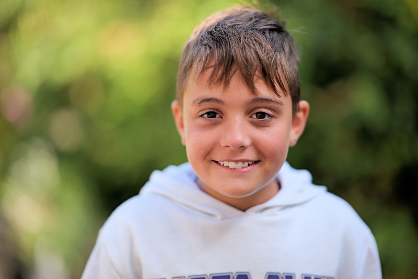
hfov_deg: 23.9
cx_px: 209
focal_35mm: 85
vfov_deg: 16.1
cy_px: 140
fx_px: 987
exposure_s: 1/1600
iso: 100
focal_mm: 85
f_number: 1.2
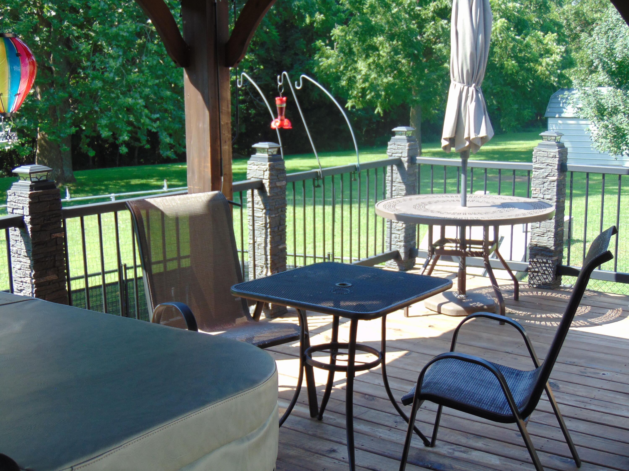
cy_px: 236
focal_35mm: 50
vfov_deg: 29.1
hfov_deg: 38.2
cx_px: 314
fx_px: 909
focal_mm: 9
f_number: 3.5
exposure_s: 1/160
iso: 80
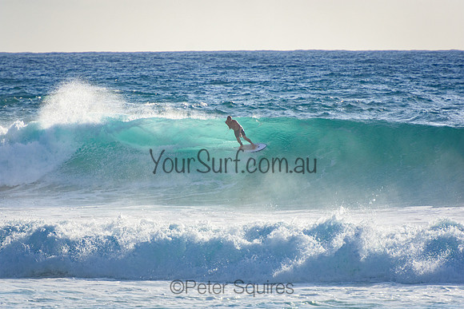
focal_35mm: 585
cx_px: 232
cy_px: 154
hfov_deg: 3.5
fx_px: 7541
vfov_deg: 2.4
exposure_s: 1/2000
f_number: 5.6
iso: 320
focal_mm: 390
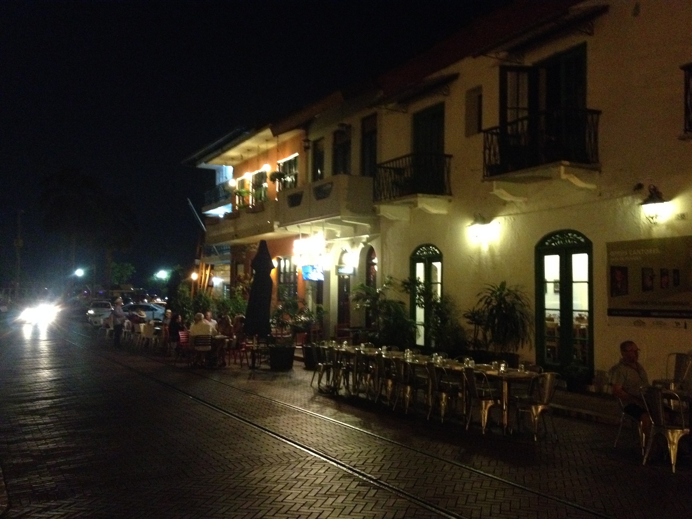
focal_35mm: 35
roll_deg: +0.0
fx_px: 700
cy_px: 260
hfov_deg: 52.6
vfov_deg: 40.7
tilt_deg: +0.0
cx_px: 346
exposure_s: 1/15
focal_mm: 4.28
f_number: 2.4
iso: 800
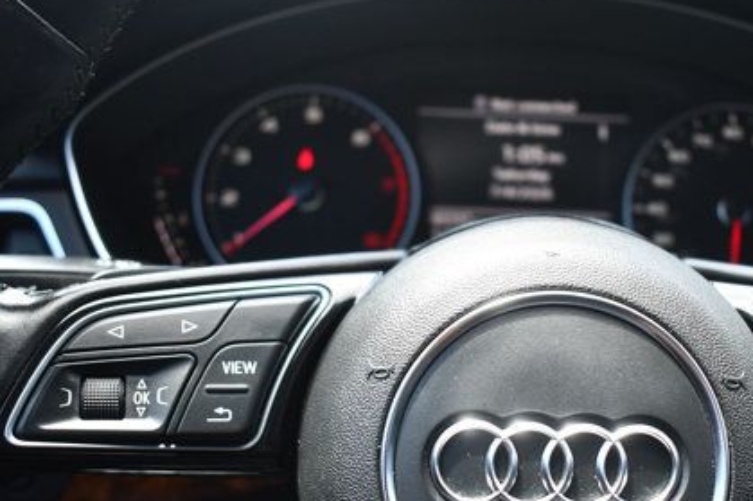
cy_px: 315
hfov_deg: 35.7
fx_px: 1150
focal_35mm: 55
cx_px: 532
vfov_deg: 24.5
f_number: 4
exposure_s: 1/250
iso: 640
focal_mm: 24
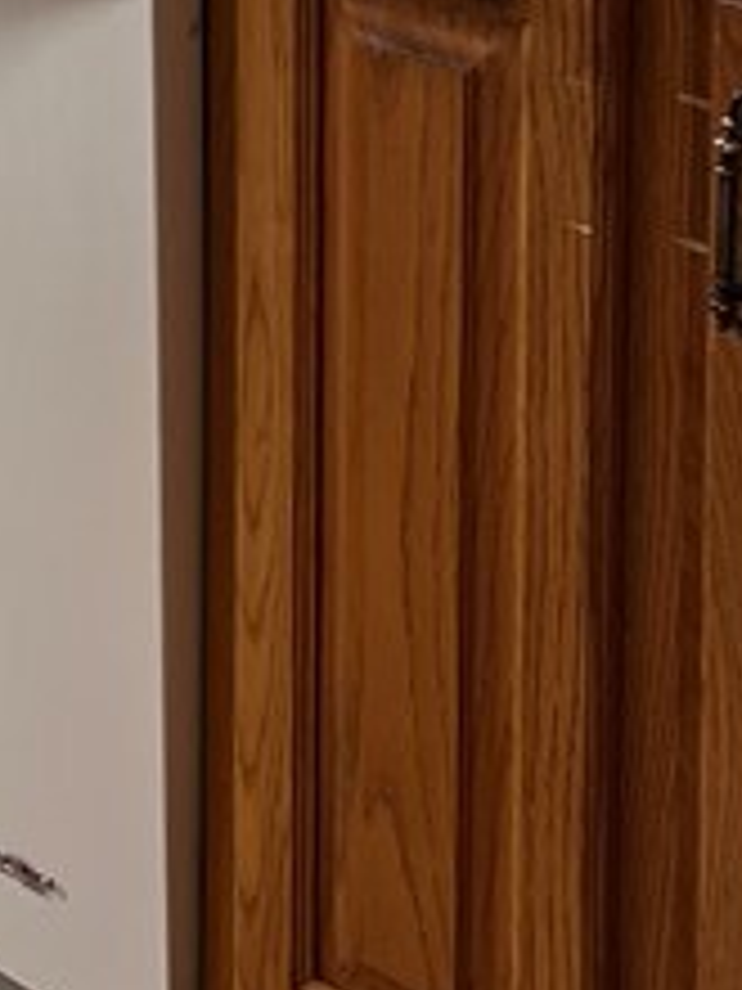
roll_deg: +1.4
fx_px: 3458
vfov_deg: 14.5
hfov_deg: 11.6
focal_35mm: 121
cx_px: -468
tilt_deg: -5.0
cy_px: -724
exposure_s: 1/120
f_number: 1.5
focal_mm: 5.7
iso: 100
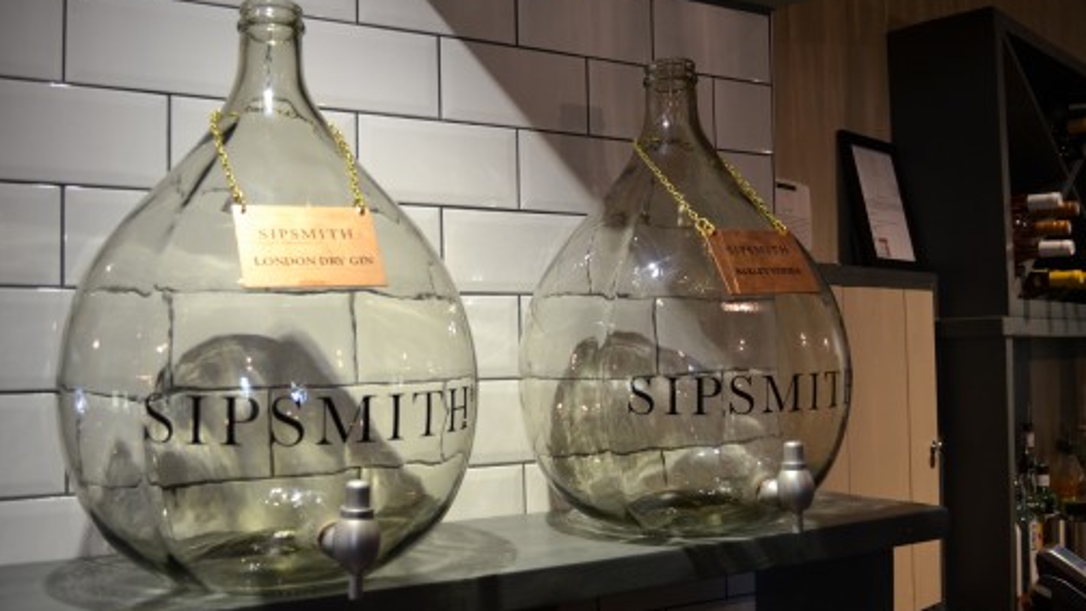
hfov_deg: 61.0
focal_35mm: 32
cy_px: 338
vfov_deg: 36.6
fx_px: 922
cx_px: 551
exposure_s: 1/50
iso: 400
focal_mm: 20
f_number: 3.8
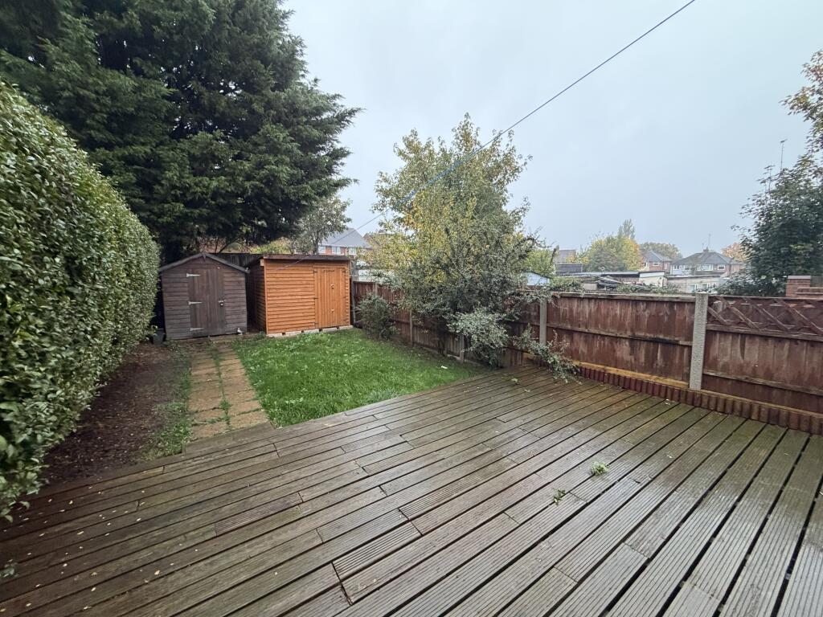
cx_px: 412
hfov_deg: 102.1
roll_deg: +2.2
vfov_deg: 85.7
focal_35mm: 14
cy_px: 308
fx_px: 333
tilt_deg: -5.6
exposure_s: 1/60
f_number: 2.2
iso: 320
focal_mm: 2.22
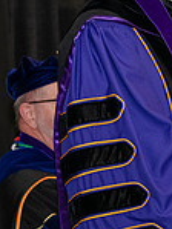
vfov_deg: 7.5
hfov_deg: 5.7
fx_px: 1733
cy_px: 27
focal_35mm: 262
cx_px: 210
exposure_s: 1/200
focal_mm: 70
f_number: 5.6
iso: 2500
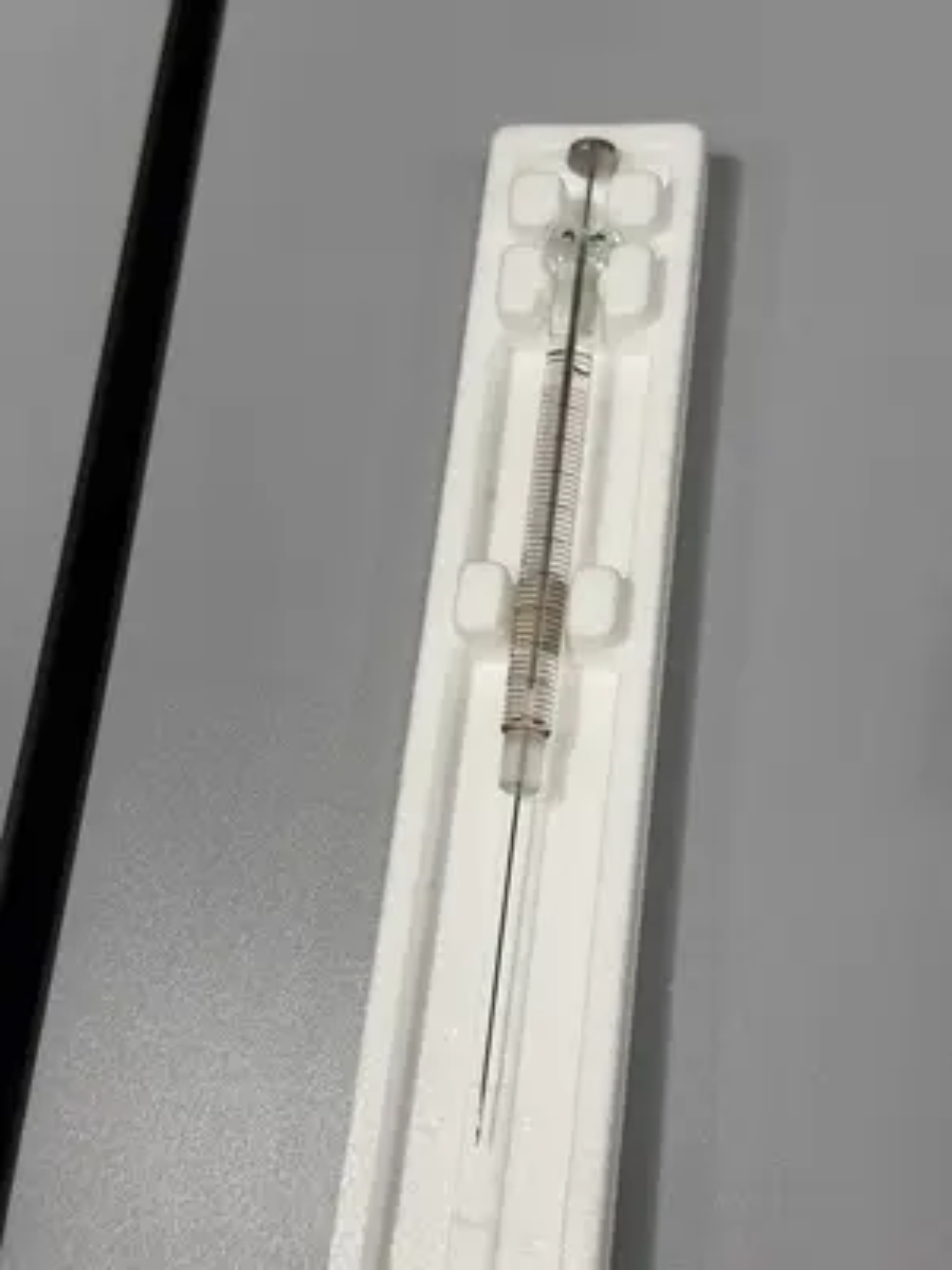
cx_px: 476
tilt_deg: -64.4
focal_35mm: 48
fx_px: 1760
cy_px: 635
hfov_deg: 30.3
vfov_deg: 39.7
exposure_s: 1/121
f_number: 1.78
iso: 64
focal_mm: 6.76
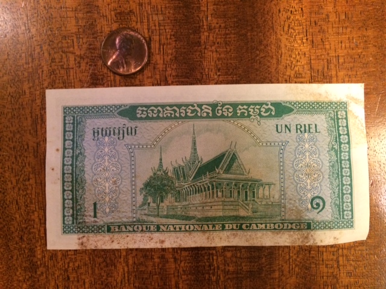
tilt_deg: -88.8
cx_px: 193
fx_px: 323
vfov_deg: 48.2
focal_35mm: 29
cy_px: 144
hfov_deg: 61.7
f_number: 2.2
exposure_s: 1/20
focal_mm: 4.15
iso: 320
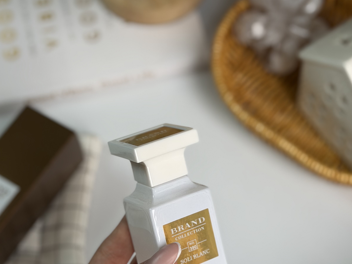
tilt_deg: -60.3
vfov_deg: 18.2
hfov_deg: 24.1
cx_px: 196
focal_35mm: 81
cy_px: 156
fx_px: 824
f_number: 1.78
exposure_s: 1/1000
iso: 80
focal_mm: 6.76
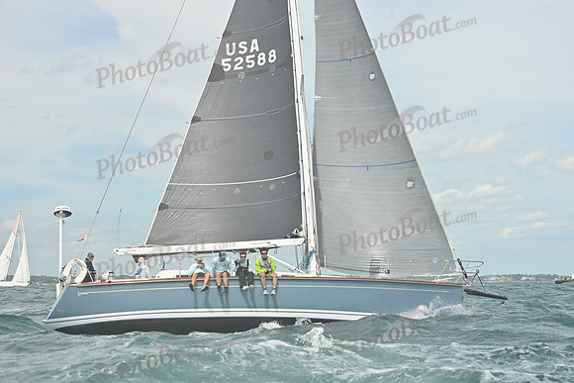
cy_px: 192
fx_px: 1308
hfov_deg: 24.8
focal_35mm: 82
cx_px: 287
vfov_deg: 16.7
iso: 320
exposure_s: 1/1250
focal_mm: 82
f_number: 11
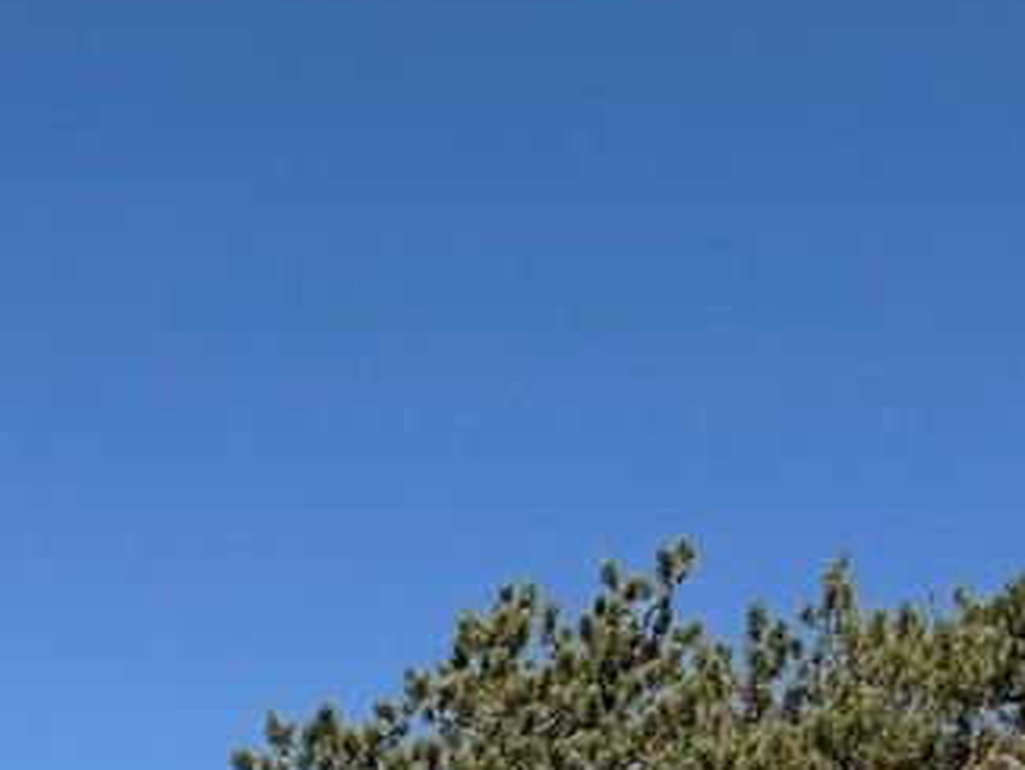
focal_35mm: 118
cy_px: 1796
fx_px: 3495
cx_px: 479
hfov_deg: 16.7
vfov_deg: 10.8
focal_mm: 6.76
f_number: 1.78
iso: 80
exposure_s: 1/5714
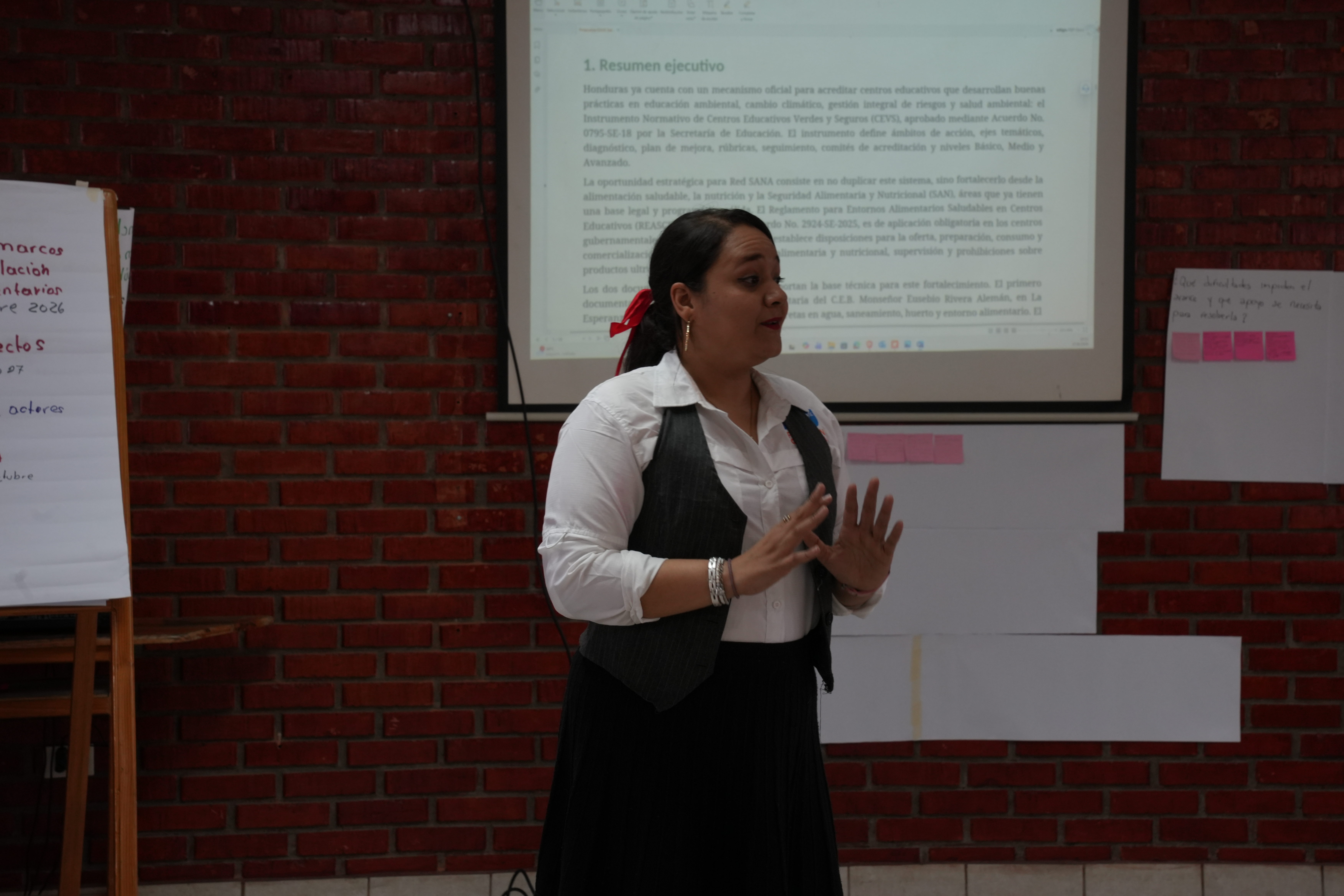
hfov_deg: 28.8
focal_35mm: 70
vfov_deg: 19.5
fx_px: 2613
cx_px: 672
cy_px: 448
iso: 1250
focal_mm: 70
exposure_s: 1/60
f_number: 11
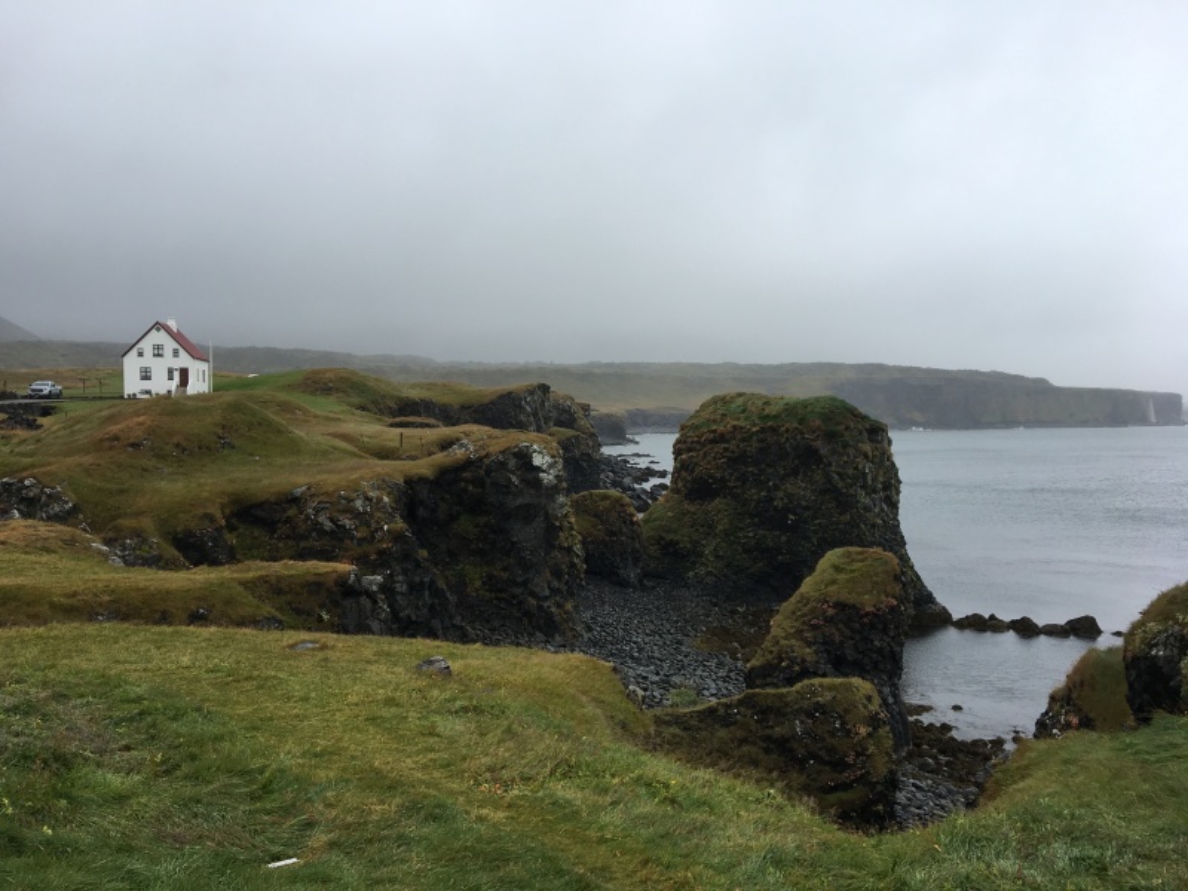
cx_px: 594
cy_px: 446
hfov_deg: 61.7
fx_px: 995
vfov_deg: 48.2
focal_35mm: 29
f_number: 2.2
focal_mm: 4.15
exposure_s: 1/487
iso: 25
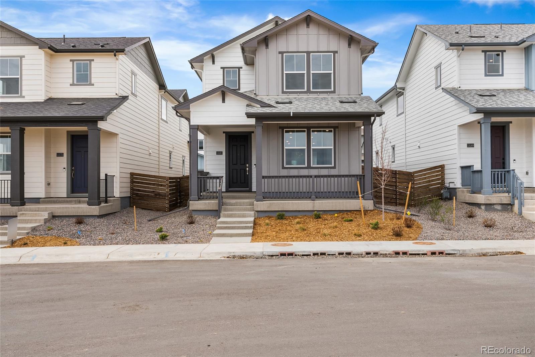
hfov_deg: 59.5
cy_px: 178
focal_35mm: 32
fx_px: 468
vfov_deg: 41.8
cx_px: 268
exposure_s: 1/100
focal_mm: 31.5
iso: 200
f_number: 8
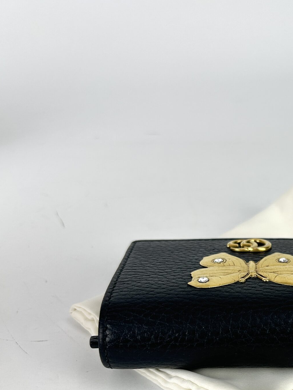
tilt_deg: -34.7
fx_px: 553
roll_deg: -2.7
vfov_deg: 37.3
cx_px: 275
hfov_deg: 28.3
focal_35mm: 49
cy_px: 320
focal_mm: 5.7
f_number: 1.5
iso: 40
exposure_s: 1/165
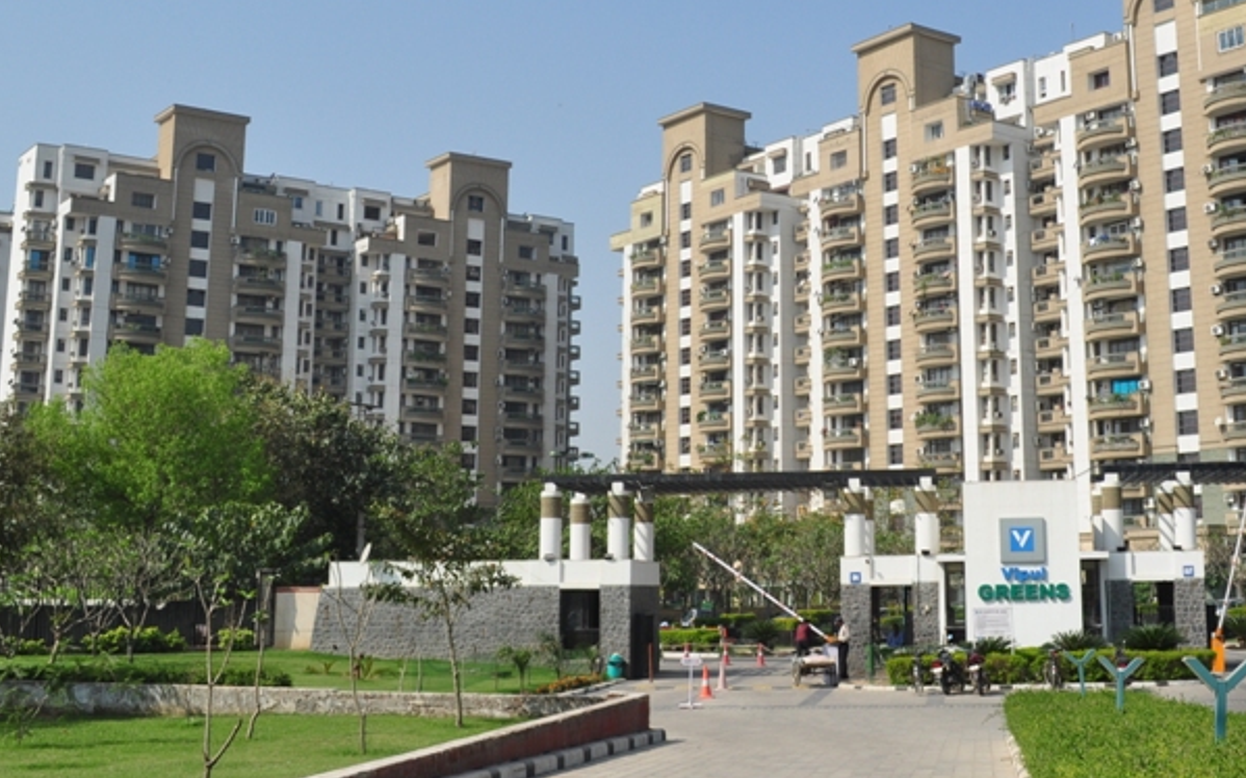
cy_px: 243
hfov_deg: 42.1
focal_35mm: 47
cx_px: 836
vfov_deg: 27.2
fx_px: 1596
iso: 200
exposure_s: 1/400
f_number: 10
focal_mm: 18
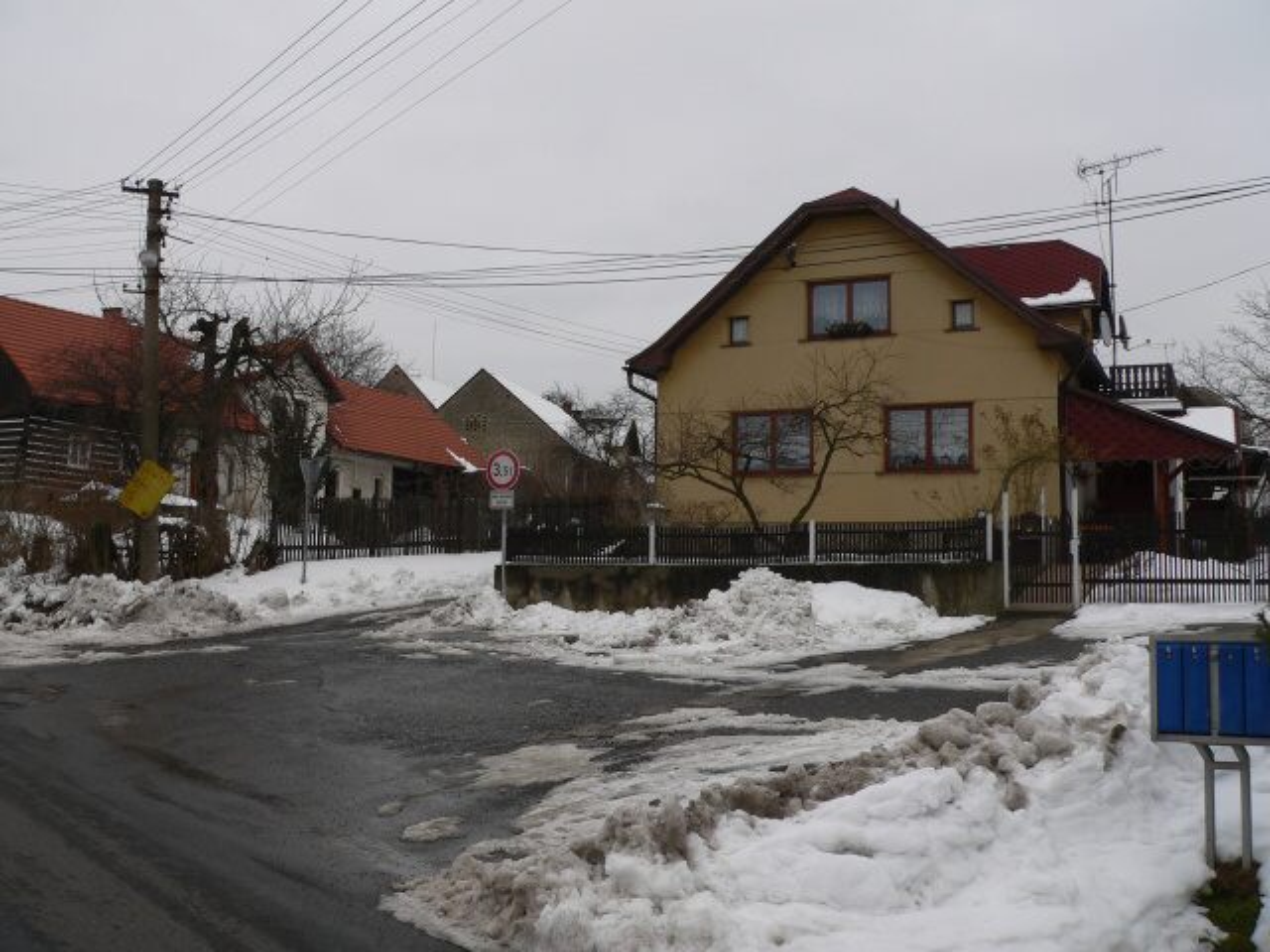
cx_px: 635
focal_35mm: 36
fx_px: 1321
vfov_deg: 39.7
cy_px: 476
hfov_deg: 51.4
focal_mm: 6
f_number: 4
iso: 80
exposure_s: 1/500
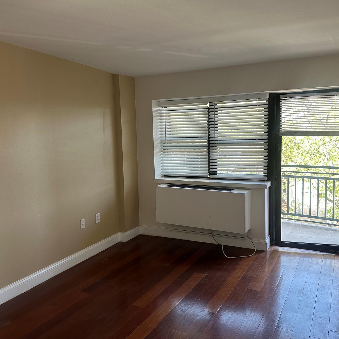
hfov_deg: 55.5
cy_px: 167
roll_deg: +0.5
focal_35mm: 29
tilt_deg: -5.8
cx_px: 189
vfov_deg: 55.6
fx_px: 321
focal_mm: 6.86
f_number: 1.78
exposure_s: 1/120
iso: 100
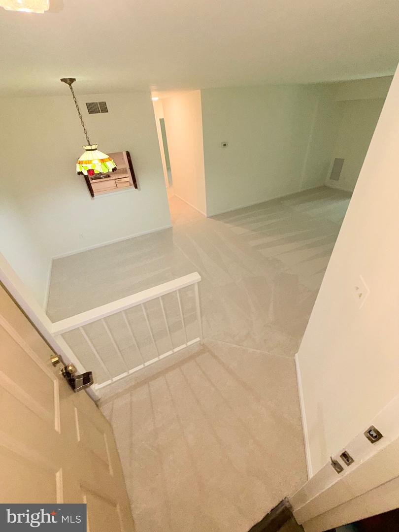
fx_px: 215
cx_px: 200
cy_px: 266
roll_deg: +3.4
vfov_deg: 102.1
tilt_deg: -34.4
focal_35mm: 14
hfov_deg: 85.7
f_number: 2.2
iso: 100
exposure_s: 1/60
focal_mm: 2.22
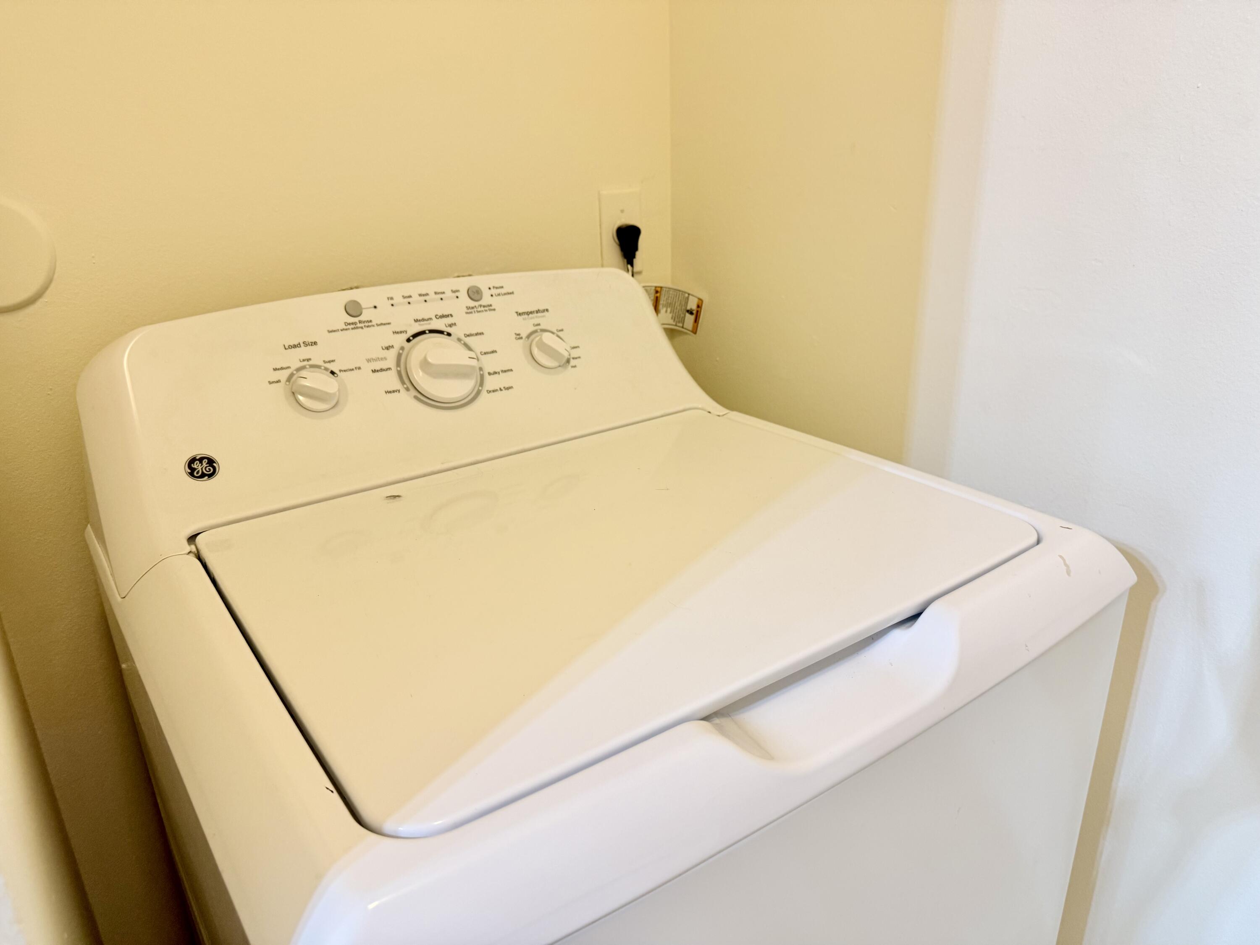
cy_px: 472
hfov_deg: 71.6
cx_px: 630
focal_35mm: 24
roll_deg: +1.4
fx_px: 874
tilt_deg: -22.4
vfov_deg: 56.8
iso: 200
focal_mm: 6.76
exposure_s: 1/60
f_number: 1.78
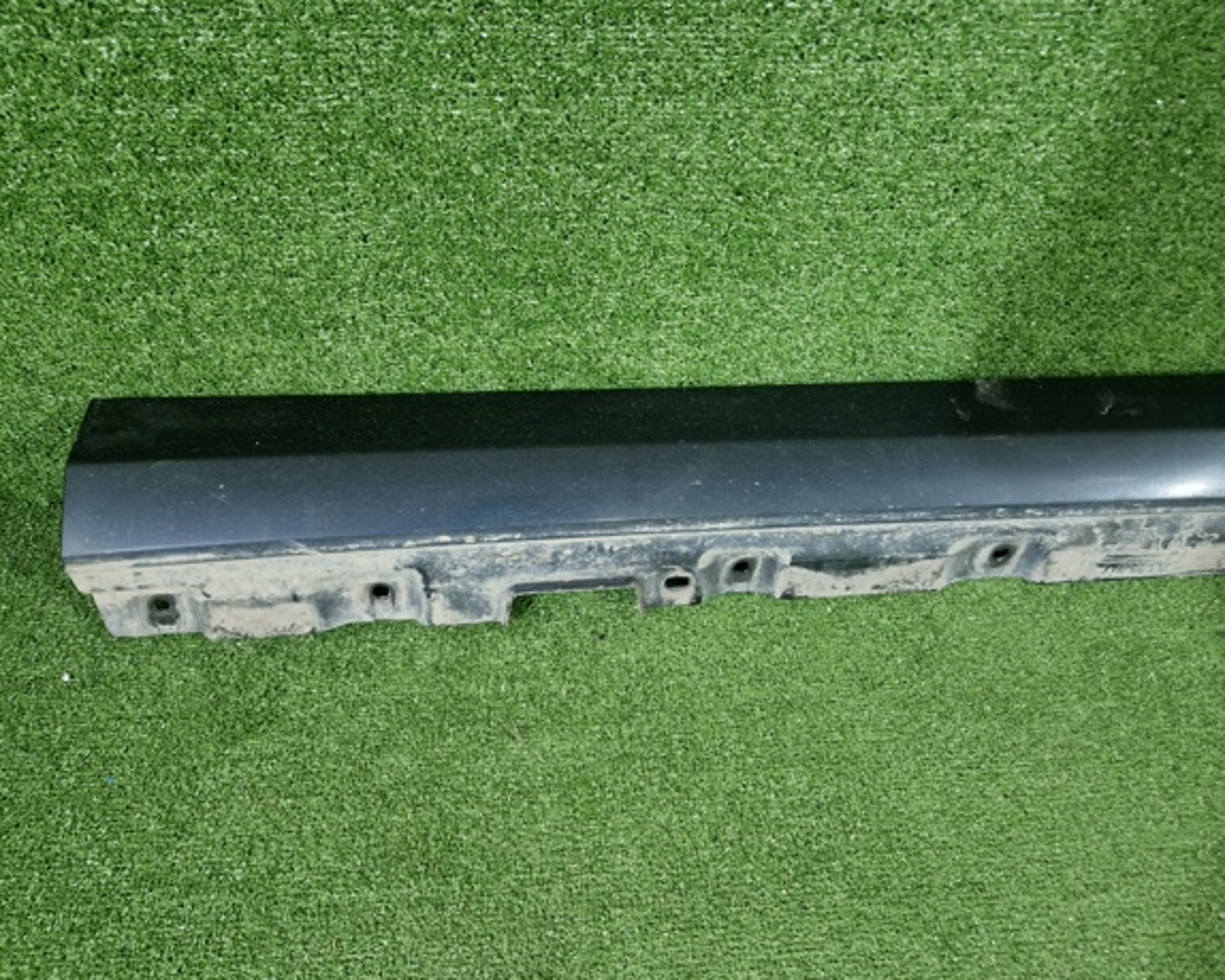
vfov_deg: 56.8
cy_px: 490
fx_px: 906
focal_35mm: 25
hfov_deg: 68.1
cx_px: 604
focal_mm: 5.4
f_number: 1.8
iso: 320
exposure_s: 1/50
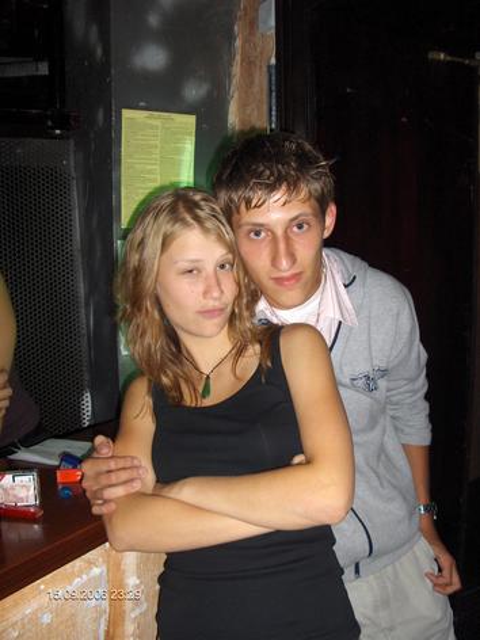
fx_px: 647
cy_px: 320
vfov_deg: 52.6
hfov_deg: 40.7
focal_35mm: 35
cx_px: 240
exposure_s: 1/60
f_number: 2.6
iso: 100
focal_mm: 5.8
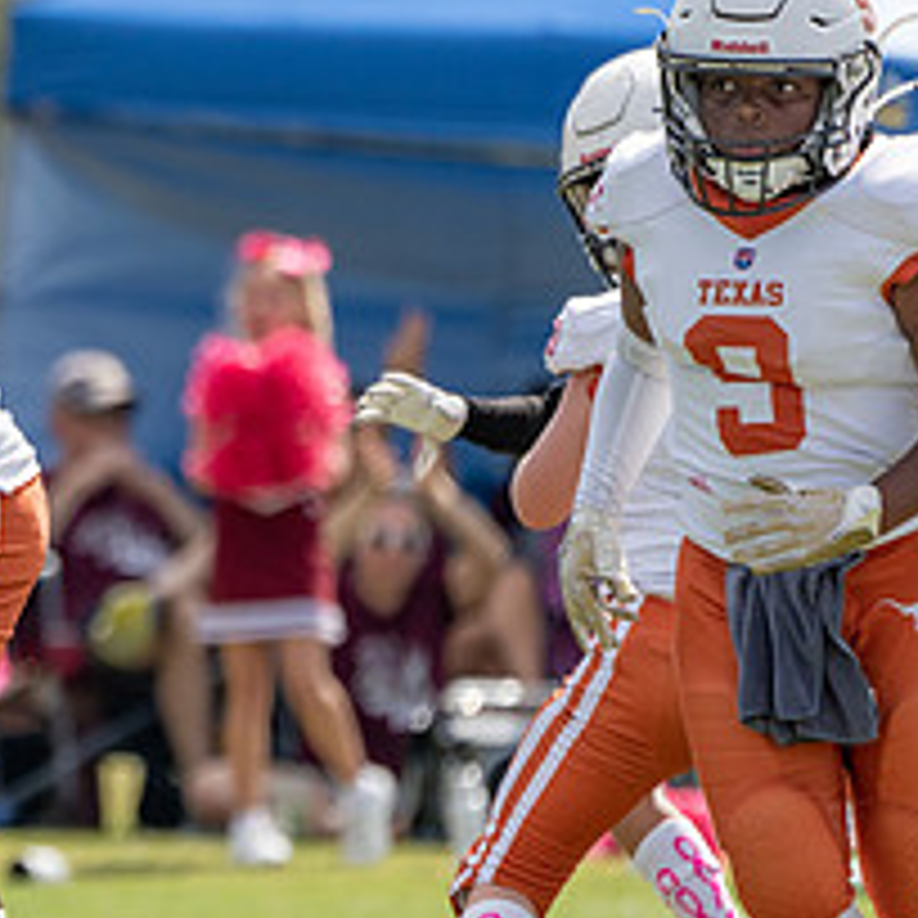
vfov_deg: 1.7
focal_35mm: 1033
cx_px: -346
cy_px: 482
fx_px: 30994
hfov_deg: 1.7
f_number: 5.6
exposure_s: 1/2000
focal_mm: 400
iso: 500
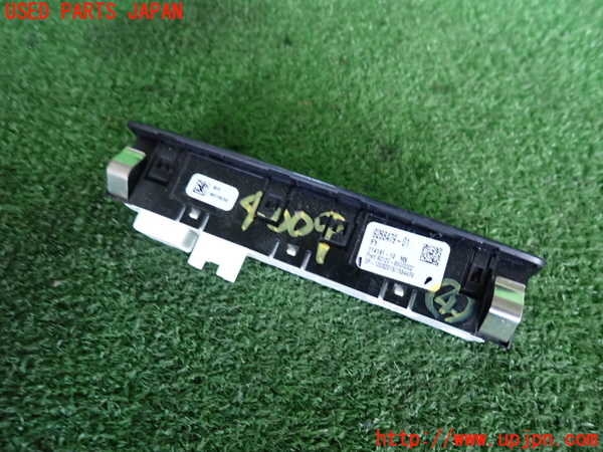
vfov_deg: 54.9
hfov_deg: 69.4
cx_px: 302
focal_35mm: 25
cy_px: 226
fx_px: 435
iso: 400
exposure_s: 1/30
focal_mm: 4.5
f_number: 2
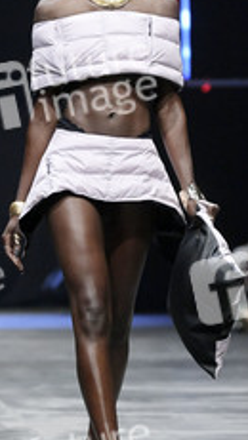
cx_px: 114
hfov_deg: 5.0
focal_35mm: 245
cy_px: 185
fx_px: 2863
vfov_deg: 8.8
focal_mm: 135
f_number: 4
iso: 8000
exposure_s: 1/800
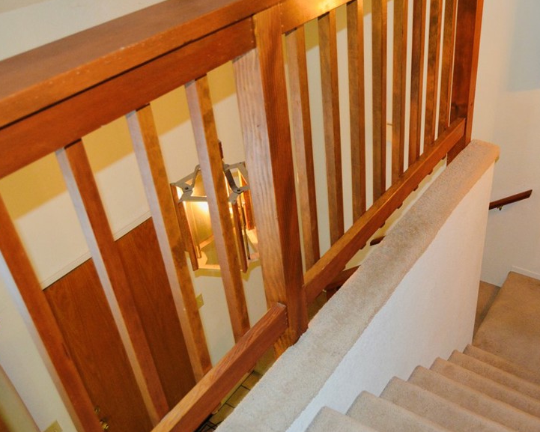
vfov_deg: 41.2
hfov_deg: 49.4
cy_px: 215
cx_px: 362
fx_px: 575
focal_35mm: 36
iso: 1800
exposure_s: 1/60
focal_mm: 18
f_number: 3.5
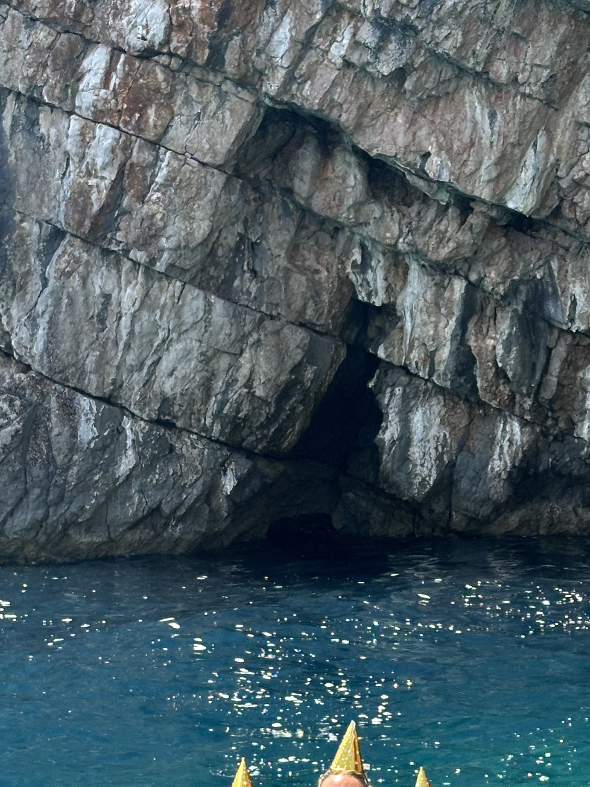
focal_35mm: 105
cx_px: 264
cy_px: 550
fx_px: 2386
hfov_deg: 14.1
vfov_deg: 18.6
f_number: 1.78
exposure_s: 1/1185
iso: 64
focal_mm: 6.86
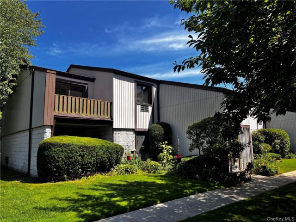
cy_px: 111
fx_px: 222
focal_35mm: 26
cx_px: 148
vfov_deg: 53.1
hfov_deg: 67.3
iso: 50
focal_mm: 5.7
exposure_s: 1/2571
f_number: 1.5
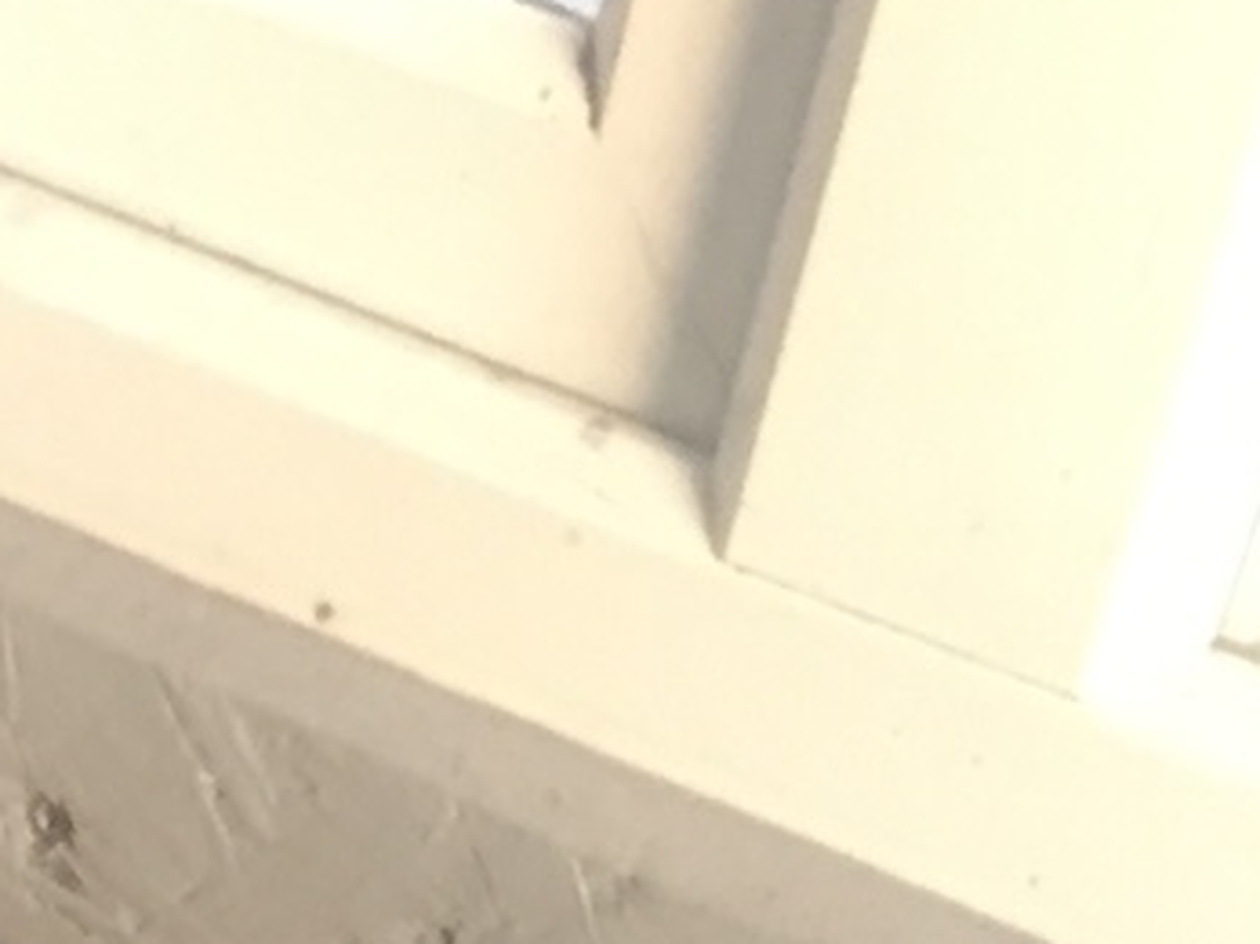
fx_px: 6077
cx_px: -1514
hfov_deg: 10.5
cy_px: 1710
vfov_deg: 8.5
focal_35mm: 167
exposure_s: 1/33
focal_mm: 4.15
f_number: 2.2
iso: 80
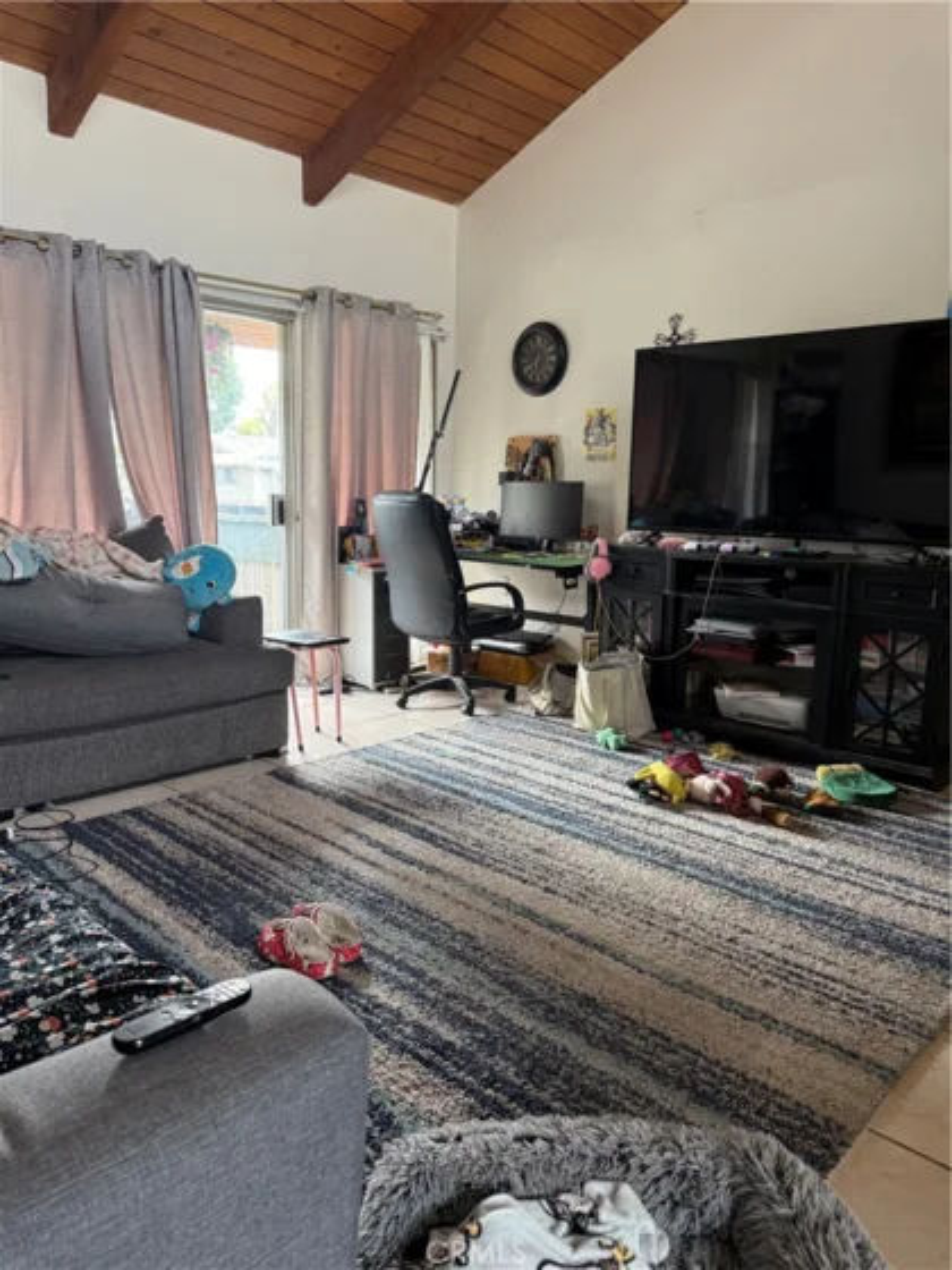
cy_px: 635
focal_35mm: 24
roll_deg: -1.8
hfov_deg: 56.8
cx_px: 476
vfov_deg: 71.6
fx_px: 880
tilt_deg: -9.8
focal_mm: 6.76
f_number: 1.78
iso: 200
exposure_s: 1/112
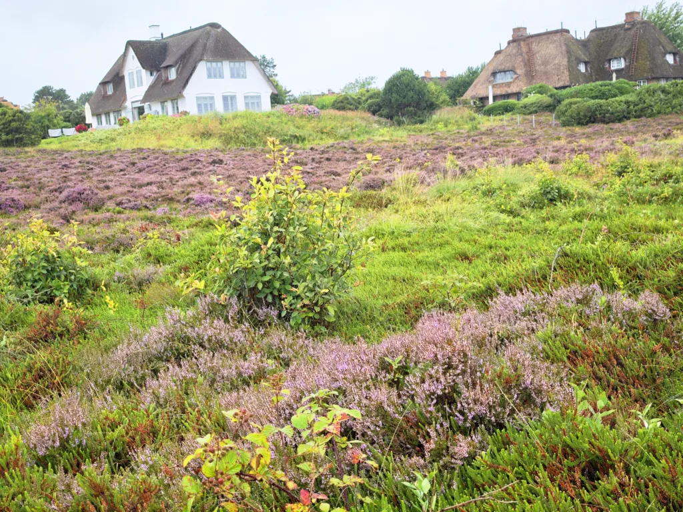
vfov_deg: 31.5
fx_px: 908
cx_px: 342
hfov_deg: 41.2
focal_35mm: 46
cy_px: 256
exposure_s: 1/669
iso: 50
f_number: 2
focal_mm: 8.72
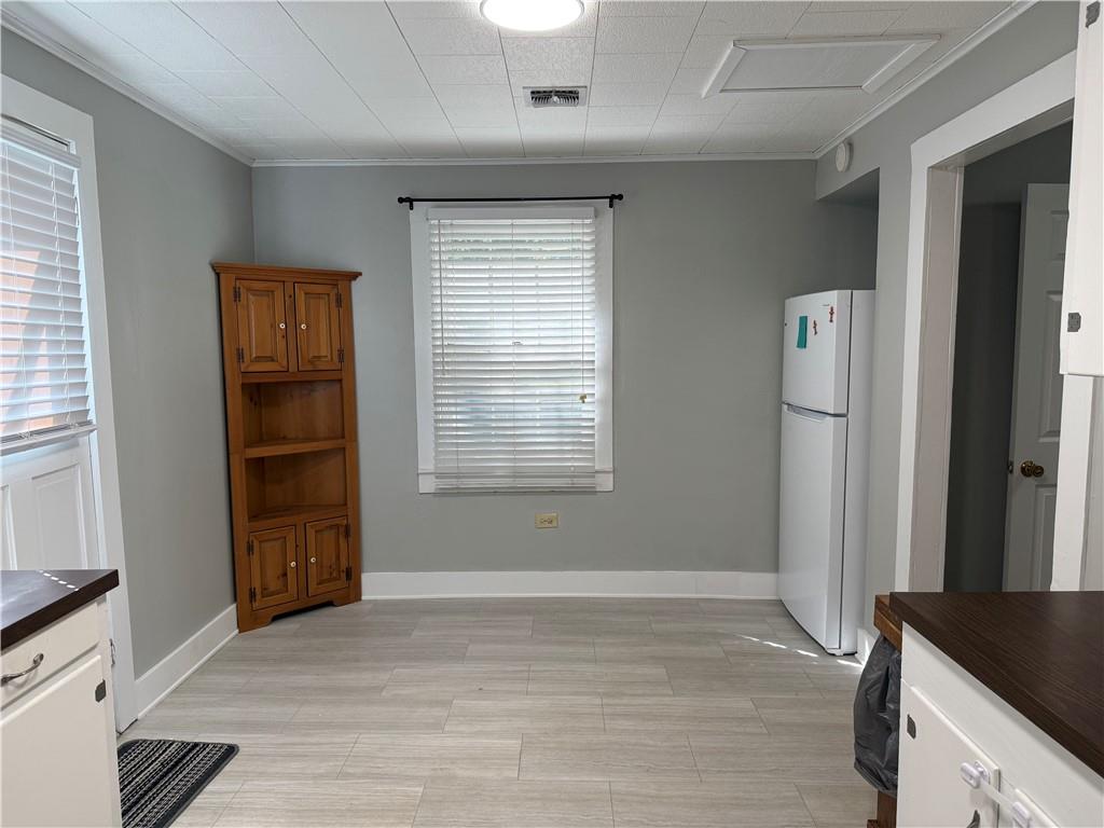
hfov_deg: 71.6
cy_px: 414
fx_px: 765
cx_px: 552
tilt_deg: -5.9
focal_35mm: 24
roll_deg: +0.4
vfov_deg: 56.8
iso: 100
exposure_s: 1/120
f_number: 1.78
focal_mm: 6.76
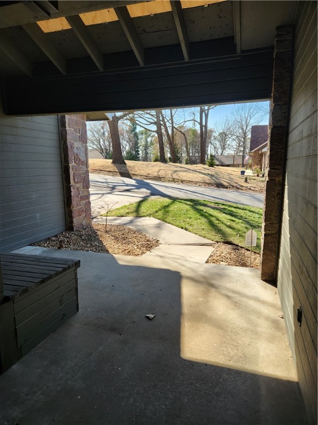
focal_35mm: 23
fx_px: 282
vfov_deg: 73.9
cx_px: 159
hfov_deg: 58.9
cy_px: 212
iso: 20
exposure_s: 1/353
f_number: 1.8
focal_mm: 5.4
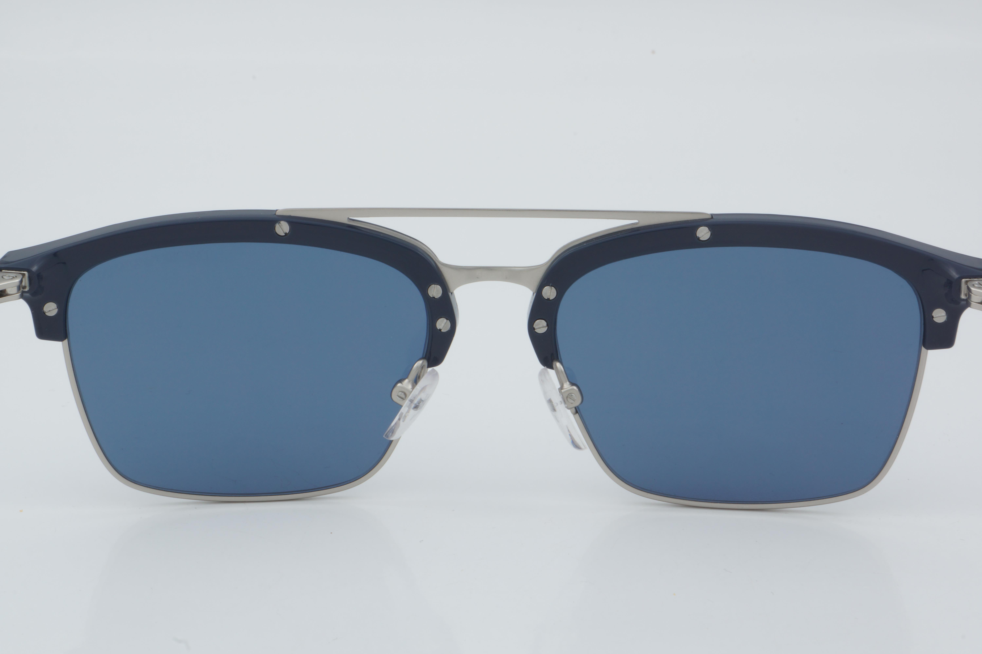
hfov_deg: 24.6
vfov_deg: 16.6
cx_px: 491
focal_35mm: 82
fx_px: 2250
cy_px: 327
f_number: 32
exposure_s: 1/4
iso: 100
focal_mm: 55
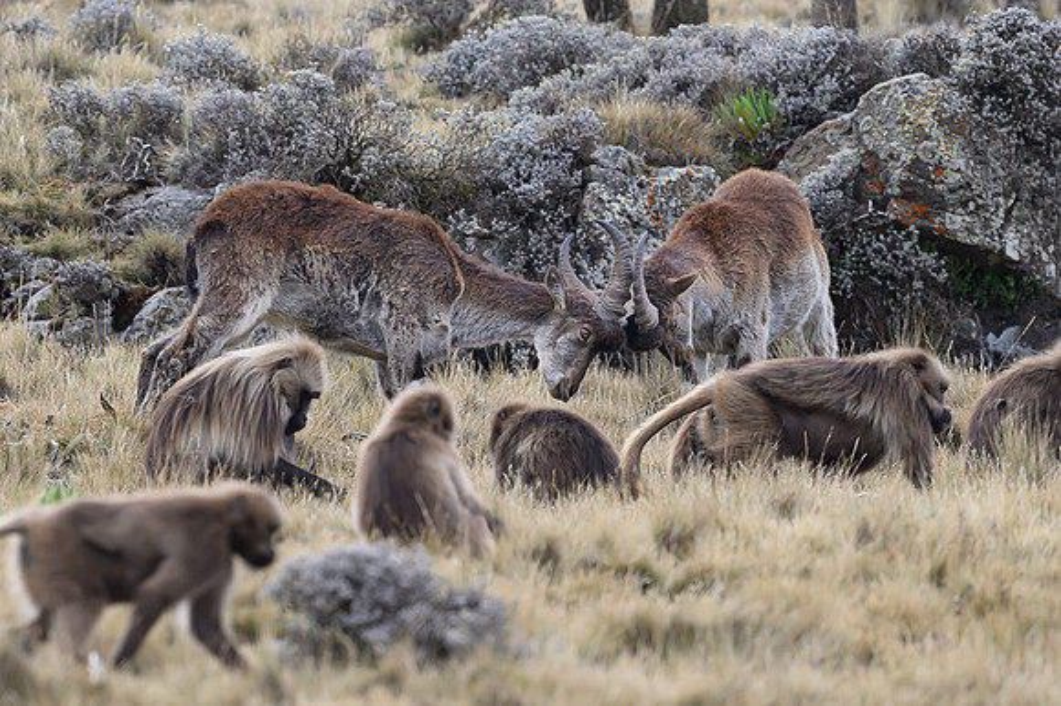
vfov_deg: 1.8
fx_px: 22191
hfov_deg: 2.7
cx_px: 304
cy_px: 265
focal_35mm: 753
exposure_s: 1/2000
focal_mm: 400
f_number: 4
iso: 640
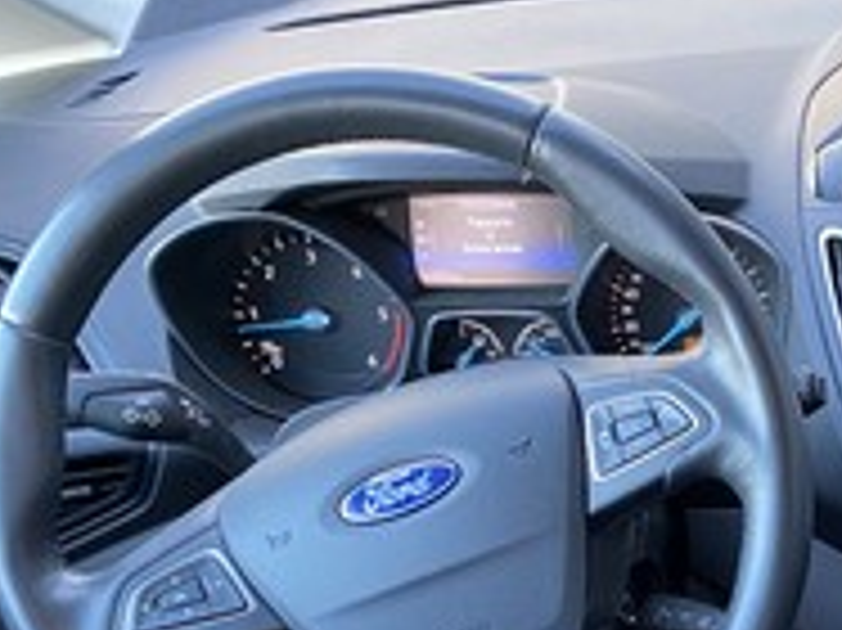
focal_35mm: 71
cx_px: 1004
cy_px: 826
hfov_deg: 24.8
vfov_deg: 19.1
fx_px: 1726
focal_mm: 4.25
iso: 400
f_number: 1.8
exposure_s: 1/60
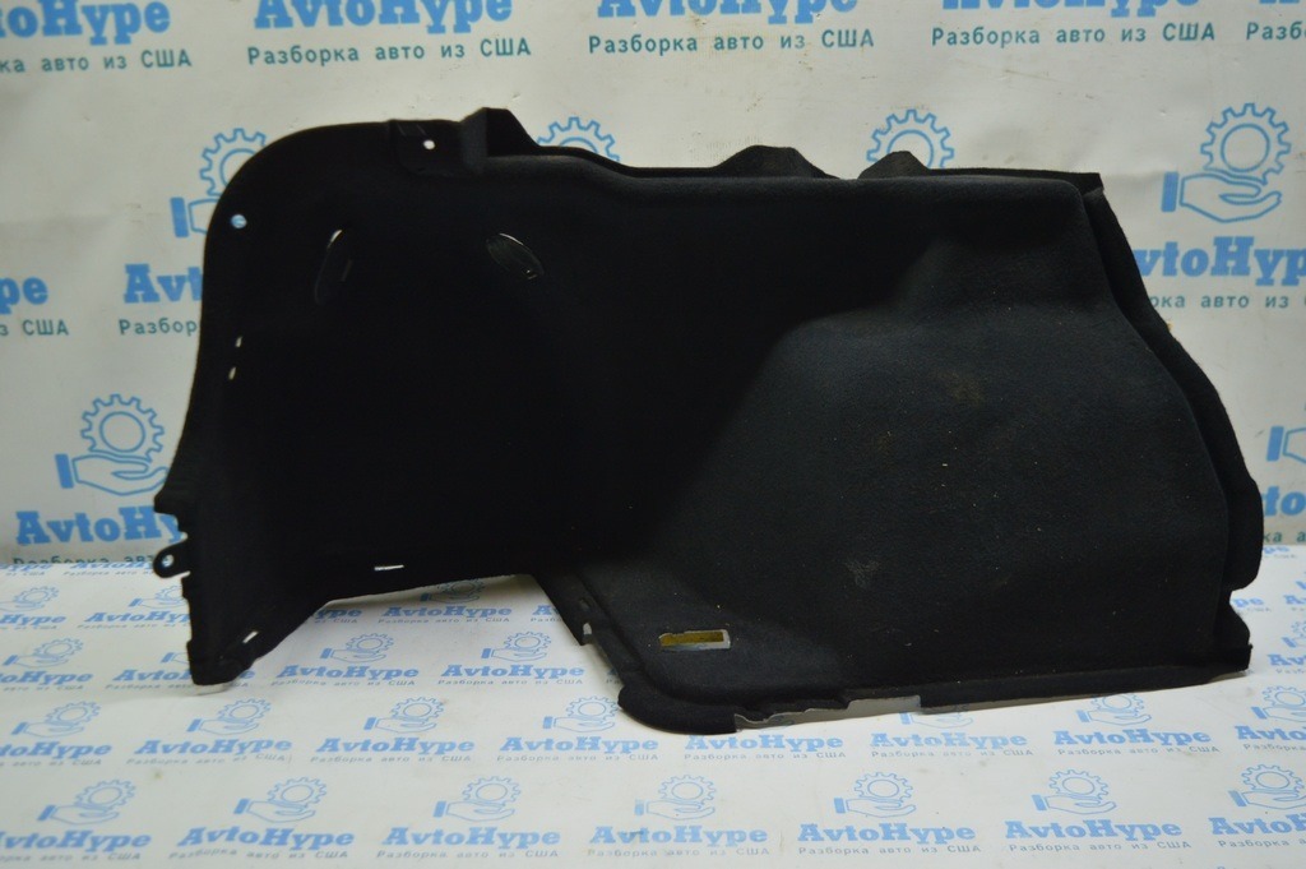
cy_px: 434
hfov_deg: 53.2
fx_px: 1305
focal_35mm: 36
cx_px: 653
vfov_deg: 36.8
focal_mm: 24
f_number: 4
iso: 400
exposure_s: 1/60
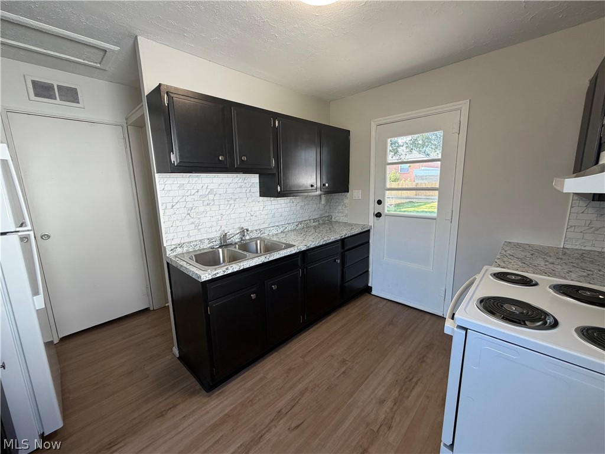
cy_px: 227
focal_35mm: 14
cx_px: 302
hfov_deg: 102.1
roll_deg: +1.7
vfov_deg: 85.7
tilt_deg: -11.2
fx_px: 245
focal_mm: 2.22
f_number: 2.2
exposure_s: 1/120
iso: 160
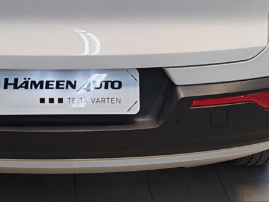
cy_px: -20
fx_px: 660
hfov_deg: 22.8
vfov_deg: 16.8
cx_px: 63
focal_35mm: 85
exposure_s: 1/100
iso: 64
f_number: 1.6
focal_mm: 5.4
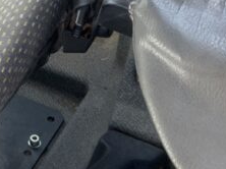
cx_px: -103
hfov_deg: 13.9
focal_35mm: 134
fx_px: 874
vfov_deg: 10.5
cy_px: -122
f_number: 1.8
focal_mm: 3
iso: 20
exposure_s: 1/122
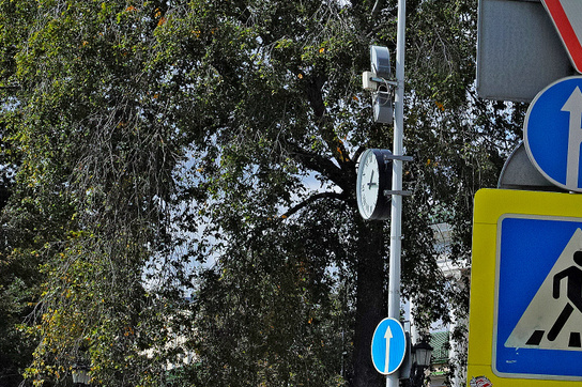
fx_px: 2407
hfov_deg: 13.3
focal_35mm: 149
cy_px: 580
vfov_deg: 9.0
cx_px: 735
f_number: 8
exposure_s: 1/320
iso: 100
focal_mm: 30
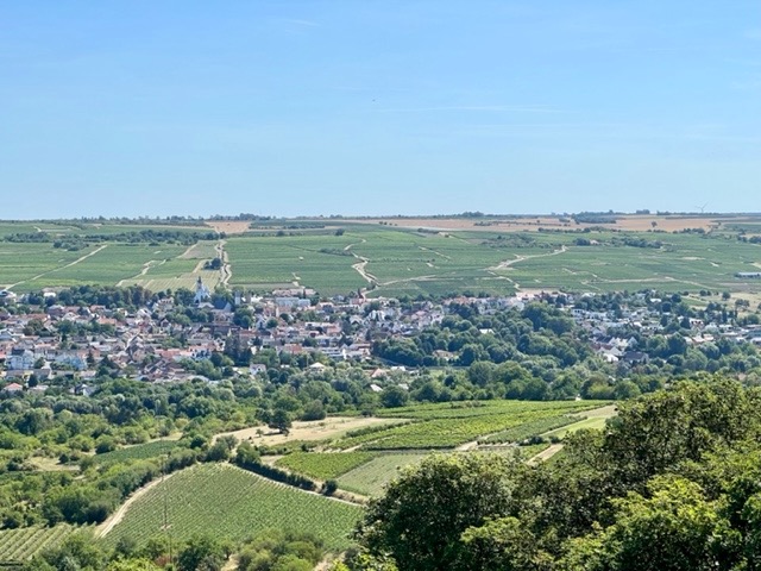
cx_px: 380
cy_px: 286
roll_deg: +0.2
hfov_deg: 25.3
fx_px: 1693
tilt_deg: -1.3
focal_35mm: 77
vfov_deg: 19.1
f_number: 2.8
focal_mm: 9
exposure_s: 1/1292
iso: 32
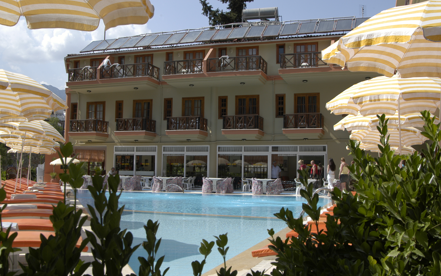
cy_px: 148
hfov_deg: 52.7
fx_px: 445
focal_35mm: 37
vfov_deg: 34.4
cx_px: 219
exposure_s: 1/320
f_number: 8
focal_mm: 24
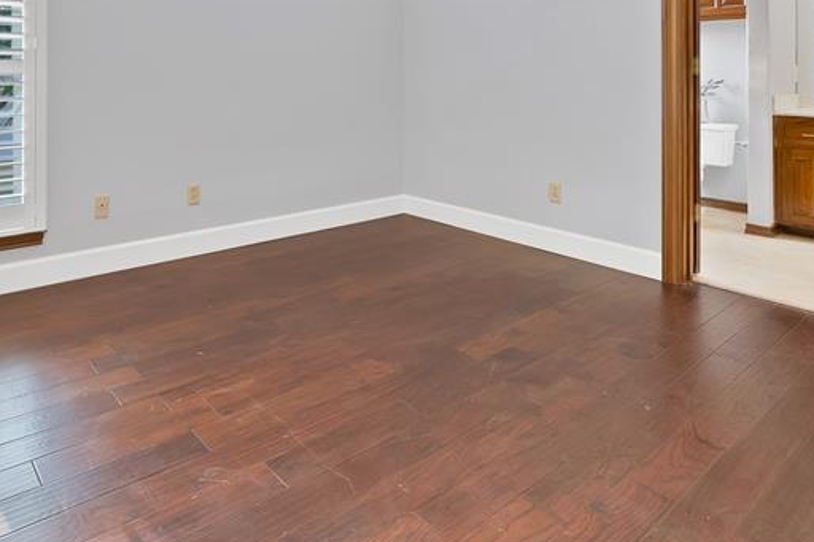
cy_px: 63
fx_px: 542
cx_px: 355
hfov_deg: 73.4
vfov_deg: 48.1
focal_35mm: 24
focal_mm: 12
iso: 640
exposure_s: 1/6
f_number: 9
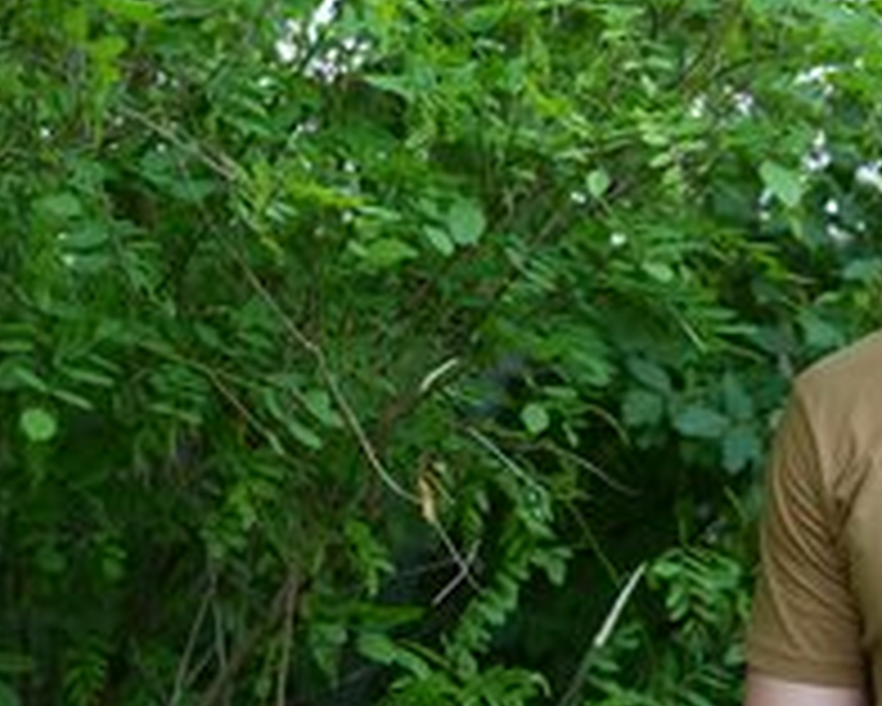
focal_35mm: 109
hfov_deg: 17.4
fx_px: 2847
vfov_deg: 14.1
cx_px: 788
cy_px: 331
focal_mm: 57
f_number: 4
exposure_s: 1/160
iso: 250
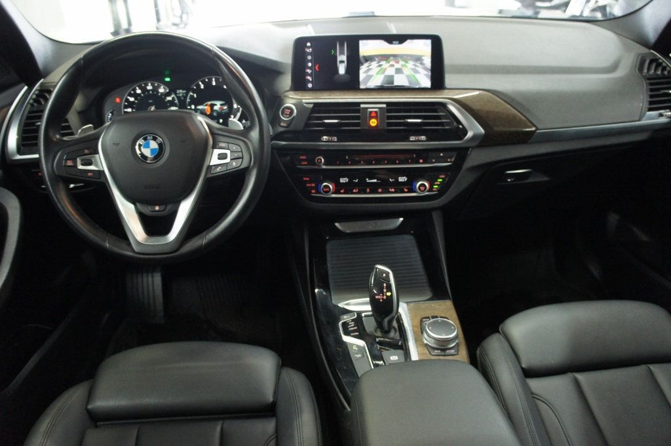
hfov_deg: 67.4
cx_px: 336
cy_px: 223
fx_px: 503
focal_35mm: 27
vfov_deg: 47.9
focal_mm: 18
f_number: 3.5
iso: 1250
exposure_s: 1/30
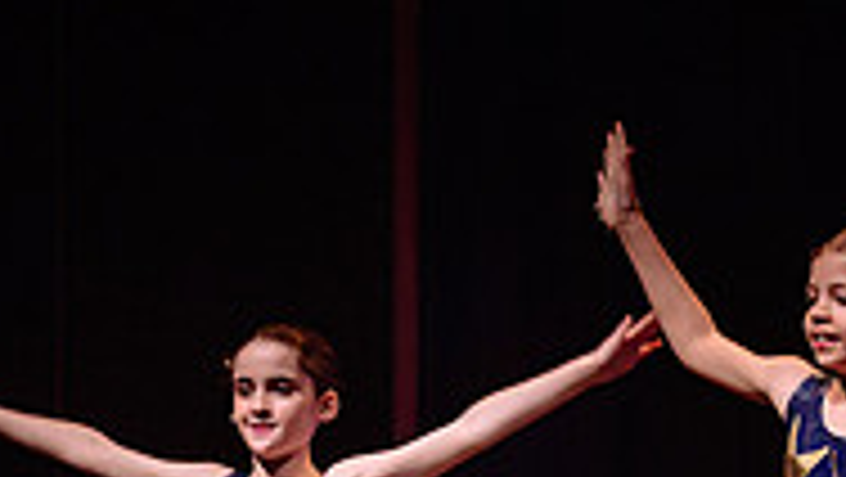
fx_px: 9427
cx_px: 347
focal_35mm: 420
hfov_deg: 5.1
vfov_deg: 2.9
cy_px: 539
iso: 1600
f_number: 2.8
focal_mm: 130
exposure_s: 1/250
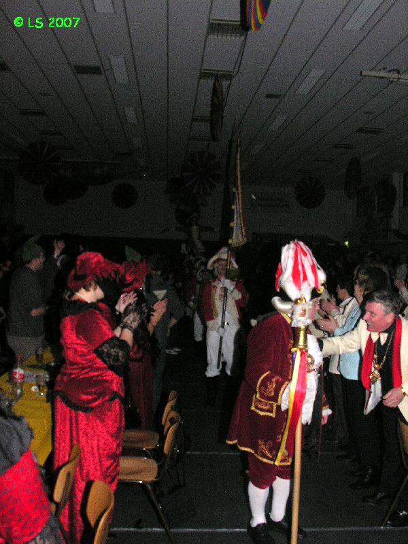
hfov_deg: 40.7
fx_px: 550
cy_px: 272
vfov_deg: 52.6
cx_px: 204
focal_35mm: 35
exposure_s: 1/60.1
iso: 200
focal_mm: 8.9
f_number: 4
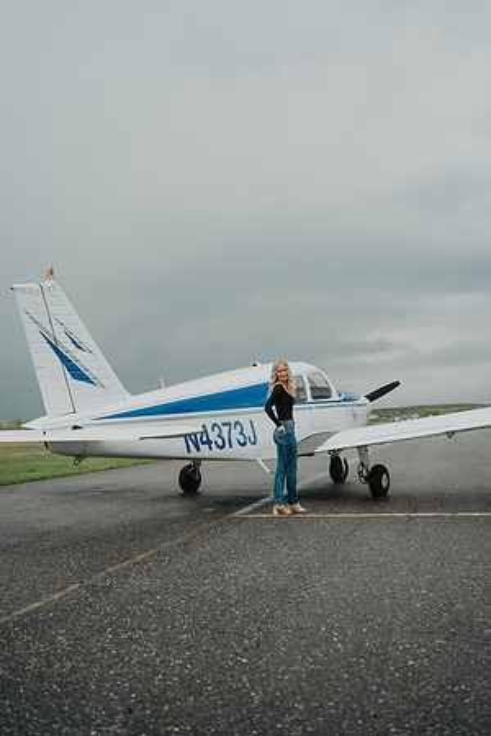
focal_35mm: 35
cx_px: 246
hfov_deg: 37.9
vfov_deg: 54.4
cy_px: 368
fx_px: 716
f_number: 2.5
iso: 160
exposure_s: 1/640
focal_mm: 35
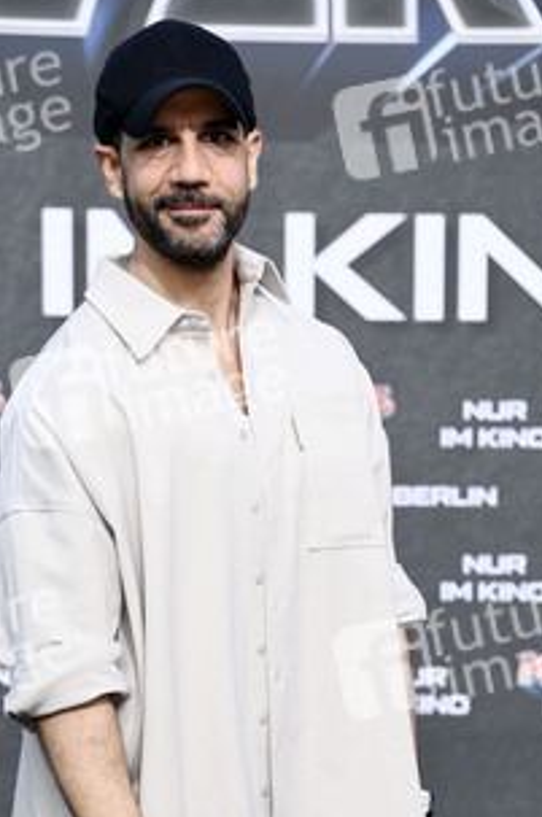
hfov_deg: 5.8
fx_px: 5393
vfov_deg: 8.7
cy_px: 520
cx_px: 227
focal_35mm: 238
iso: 200
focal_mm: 180
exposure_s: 1/250
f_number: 6.3
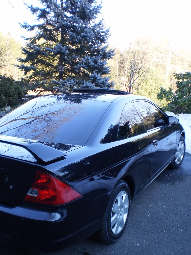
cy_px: 128
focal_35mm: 36
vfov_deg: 51.4
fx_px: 265
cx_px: 96
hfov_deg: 39.7
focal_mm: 6.3
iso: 64
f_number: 3.1
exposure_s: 1/60
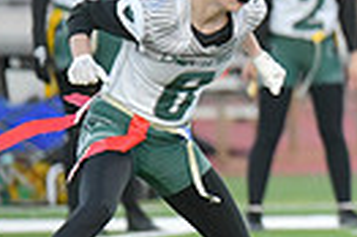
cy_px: 7
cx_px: 728
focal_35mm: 1331
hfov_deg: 1.5
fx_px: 13183
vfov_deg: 1.0
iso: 5600
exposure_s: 1/3200
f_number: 2.8
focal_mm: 300
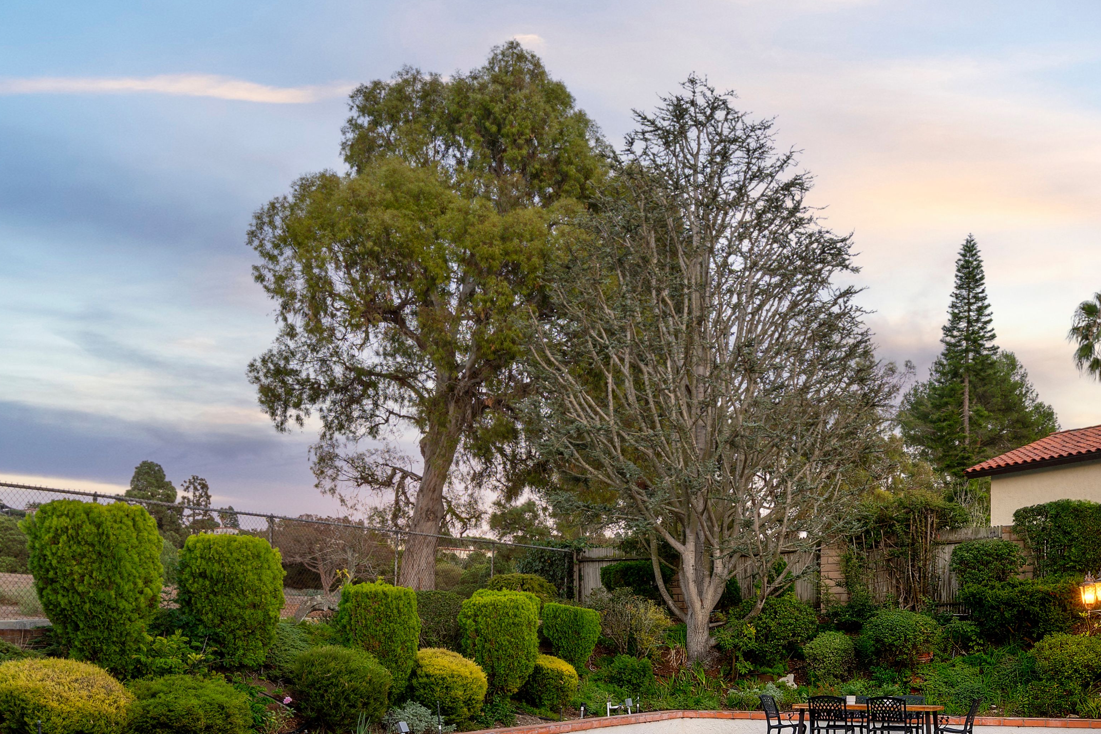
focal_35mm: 34
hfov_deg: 55.5
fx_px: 1040
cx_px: 645
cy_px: 682
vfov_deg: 36.1
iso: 100
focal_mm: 15
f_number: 8
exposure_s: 1/6
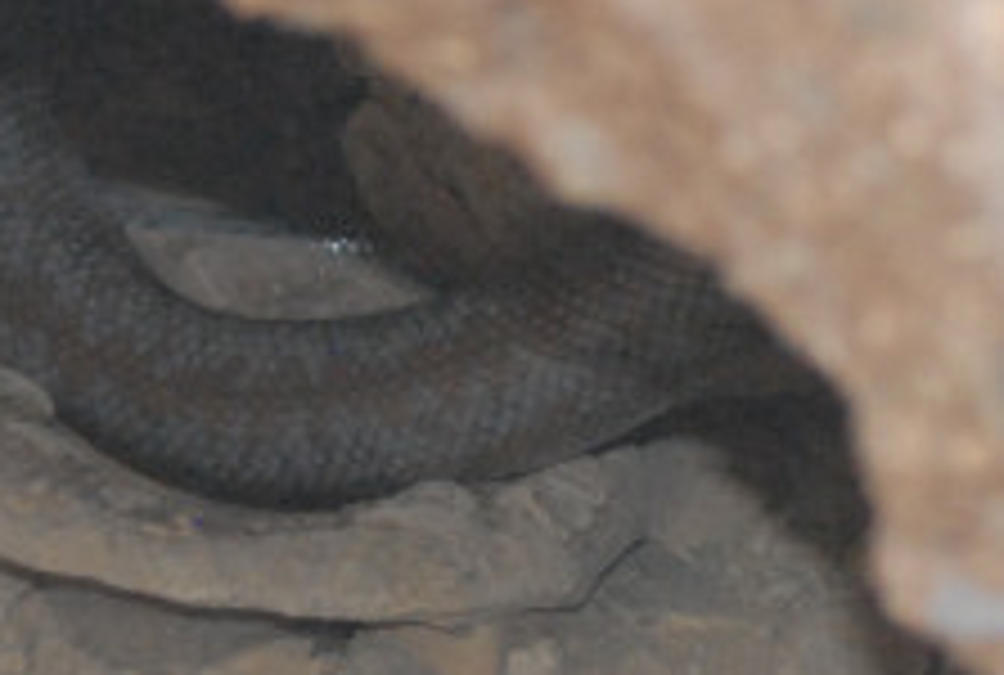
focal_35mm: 376
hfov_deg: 5.4
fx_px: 10514
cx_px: -626
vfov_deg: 3.7
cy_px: 268
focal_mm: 70
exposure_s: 1/200
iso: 1600
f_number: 5.6
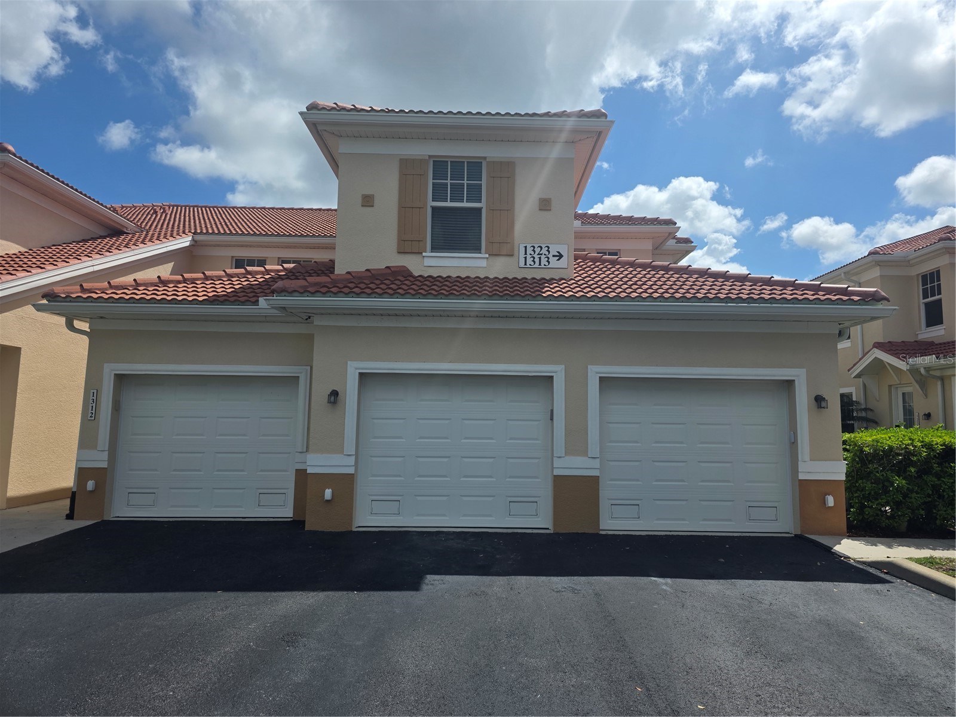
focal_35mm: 23
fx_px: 635
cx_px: 478
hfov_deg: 73.9
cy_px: 358
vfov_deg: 58.9
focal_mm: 6.3
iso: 64
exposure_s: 1/7944
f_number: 1.7
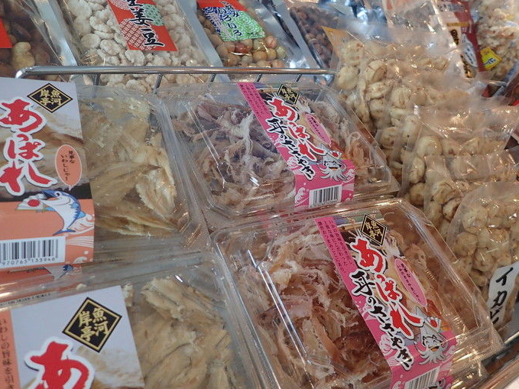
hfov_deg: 60.0
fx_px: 450
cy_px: 178
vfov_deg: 46.7
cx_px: 266
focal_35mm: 30
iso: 200
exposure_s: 1/60
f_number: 2
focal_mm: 4.5
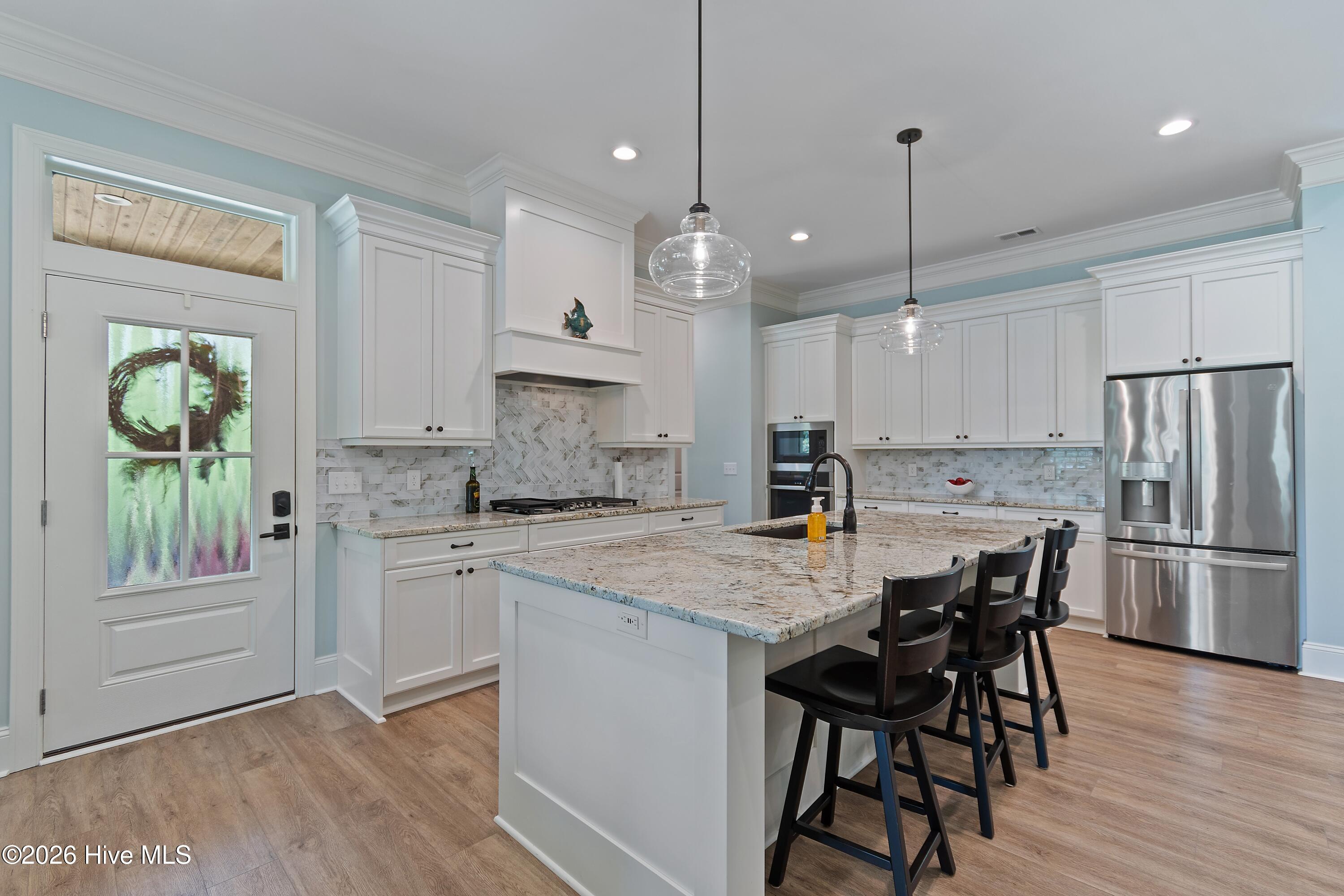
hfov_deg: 100.4
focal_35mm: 15
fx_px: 560
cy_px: 448
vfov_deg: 77.3
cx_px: 672
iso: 100
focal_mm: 10
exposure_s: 1/6
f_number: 4.5
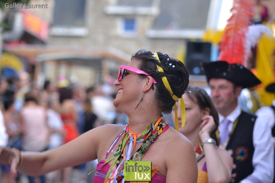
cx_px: 138
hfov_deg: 16.1
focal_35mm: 128
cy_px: 92
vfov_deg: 10.8
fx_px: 974
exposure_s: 1/200
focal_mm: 85
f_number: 2.8
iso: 100
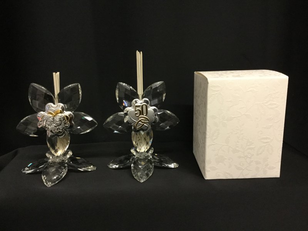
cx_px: 154
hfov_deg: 58.4
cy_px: 116
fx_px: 276
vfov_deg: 45.4
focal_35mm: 31
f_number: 2.4
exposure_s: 1/33
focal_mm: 3.3
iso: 250
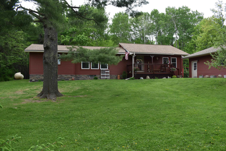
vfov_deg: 45.0
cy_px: 77
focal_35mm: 29
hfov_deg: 63.6
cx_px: 117
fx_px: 182
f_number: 5.6
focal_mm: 18
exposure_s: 1/250
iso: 250
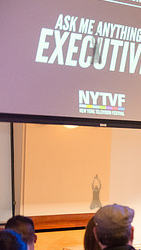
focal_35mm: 85
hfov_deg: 12.4
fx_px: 564
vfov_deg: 24.7
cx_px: 289
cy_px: 192
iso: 4000
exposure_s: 1/200
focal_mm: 35
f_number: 2.8
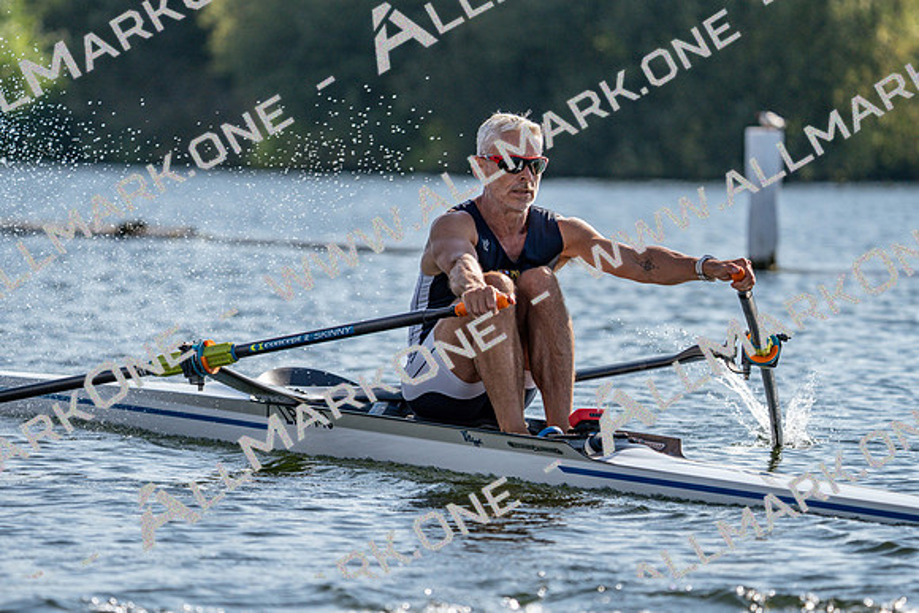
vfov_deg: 4.9
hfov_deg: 7.4
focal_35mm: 280
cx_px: 460
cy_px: 306
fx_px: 7149
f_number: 5.6
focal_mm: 280
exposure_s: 1/1600
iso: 200
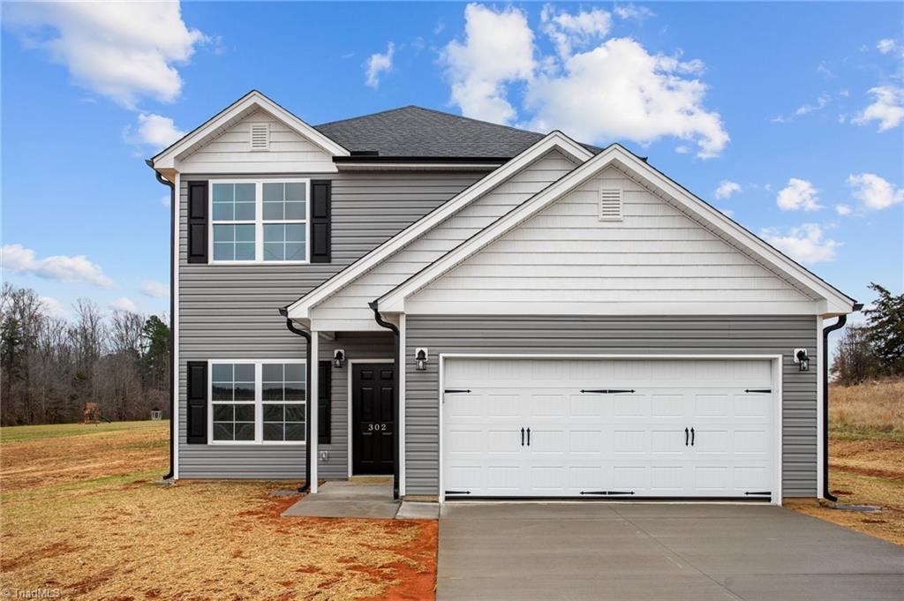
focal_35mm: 29
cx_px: 452
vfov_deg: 44.9
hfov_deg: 63.7
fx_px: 728
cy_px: 300
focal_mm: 29
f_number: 7.1
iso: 250
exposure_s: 1/400
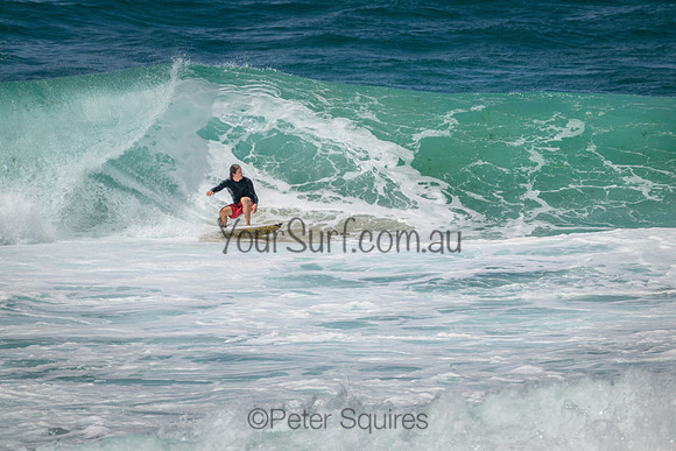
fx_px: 15025
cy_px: 226
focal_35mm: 800
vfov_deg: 1.7
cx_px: 338
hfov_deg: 2.6
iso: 400
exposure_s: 1/2000
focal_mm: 800
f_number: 11
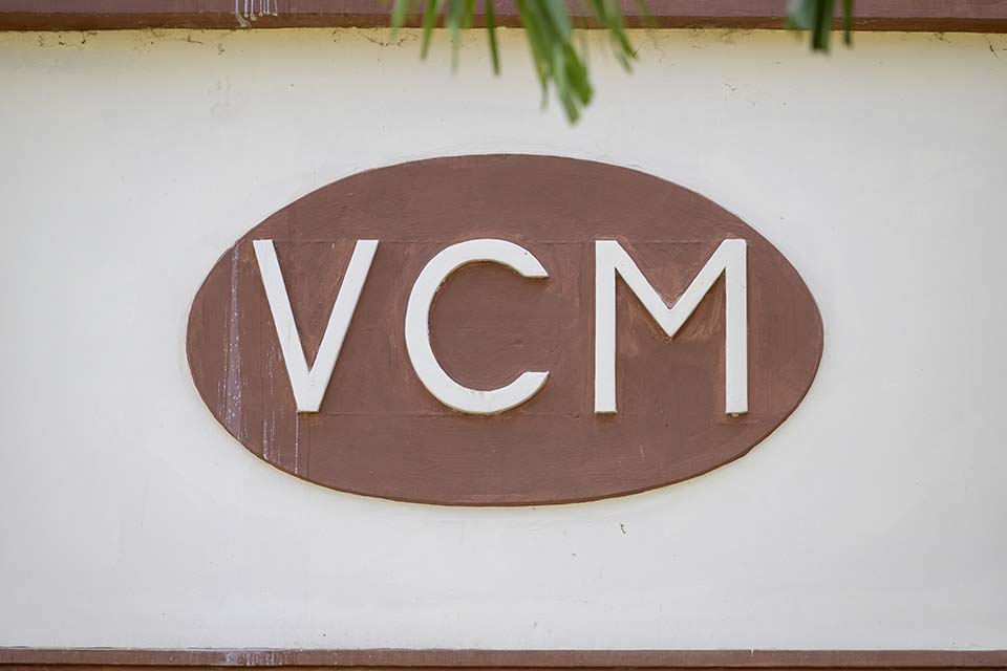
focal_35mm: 140
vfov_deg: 9.8
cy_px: 336
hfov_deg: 14.7
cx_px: 504
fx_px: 3916
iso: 64
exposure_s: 1/250
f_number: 2.8
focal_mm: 140
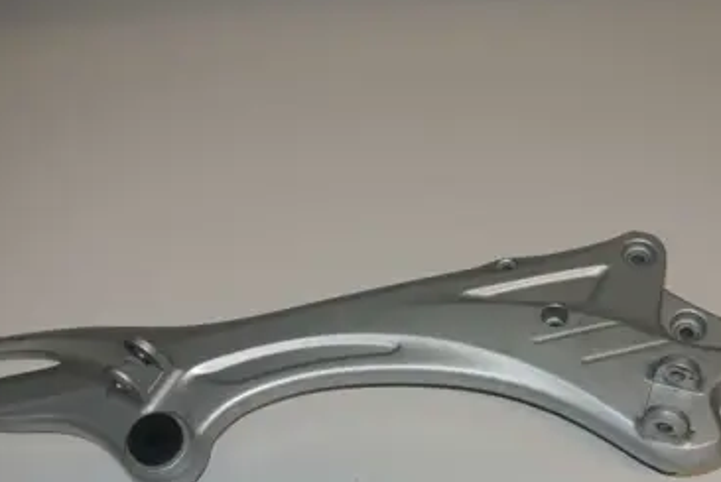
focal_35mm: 50
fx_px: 1003
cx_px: 418
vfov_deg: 26.8
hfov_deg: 39.4
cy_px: 340
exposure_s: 1/60
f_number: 3.8
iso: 200
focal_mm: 12.7
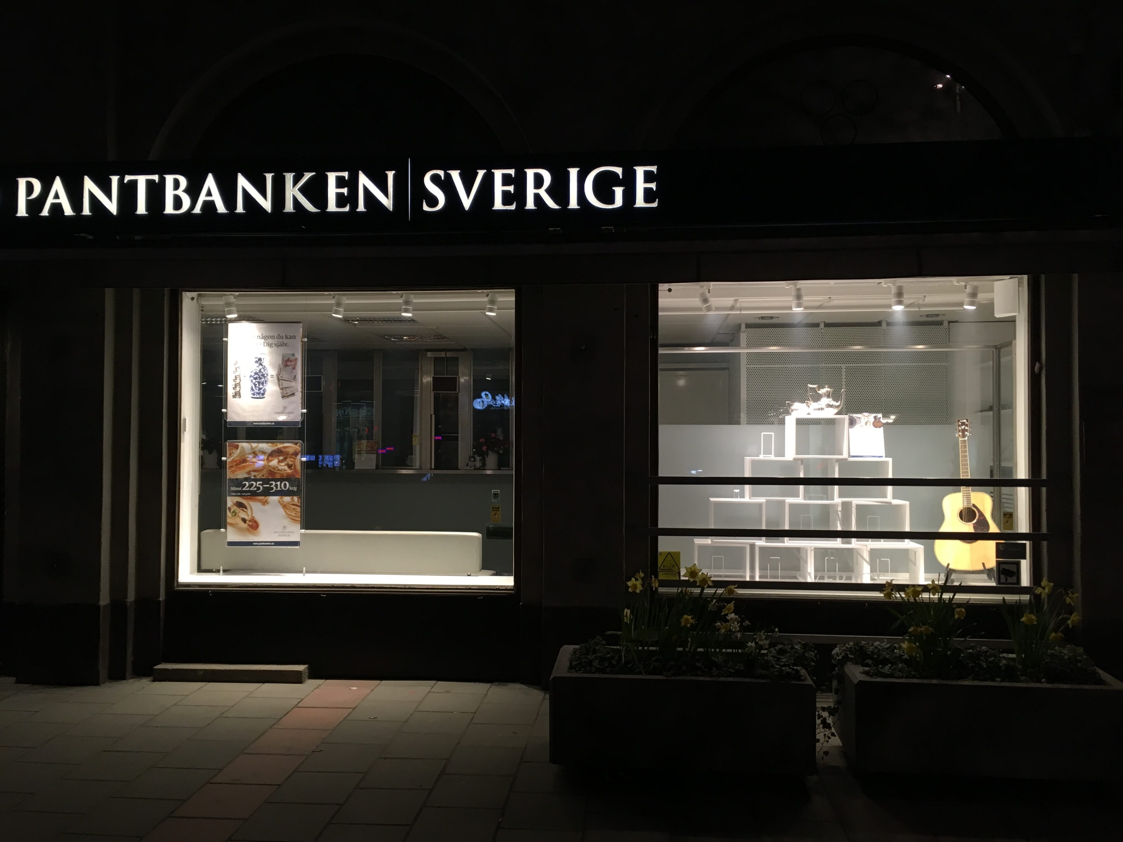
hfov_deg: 61.7
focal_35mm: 29
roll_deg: -0.2
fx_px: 941
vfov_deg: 48.2
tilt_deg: +0.0
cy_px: 421
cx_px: 562
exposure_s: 1/33
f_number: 2.2
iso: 80
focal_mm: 4.15
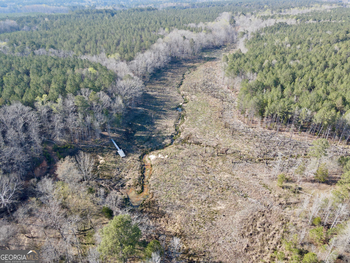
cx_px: 175
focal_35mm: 24
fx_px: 243
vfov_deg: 56.8
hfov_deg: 71.6
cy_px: 132
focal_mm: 4.5
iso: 100
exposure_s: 1/180
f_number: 2.8
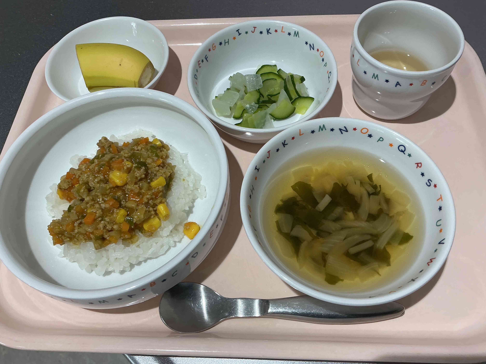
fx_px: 407
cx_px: 243
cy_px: 182
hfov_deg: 61.7
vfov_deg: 48.2
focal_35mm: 29
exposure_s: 1/60
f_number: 1.8
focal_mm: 3
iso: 40
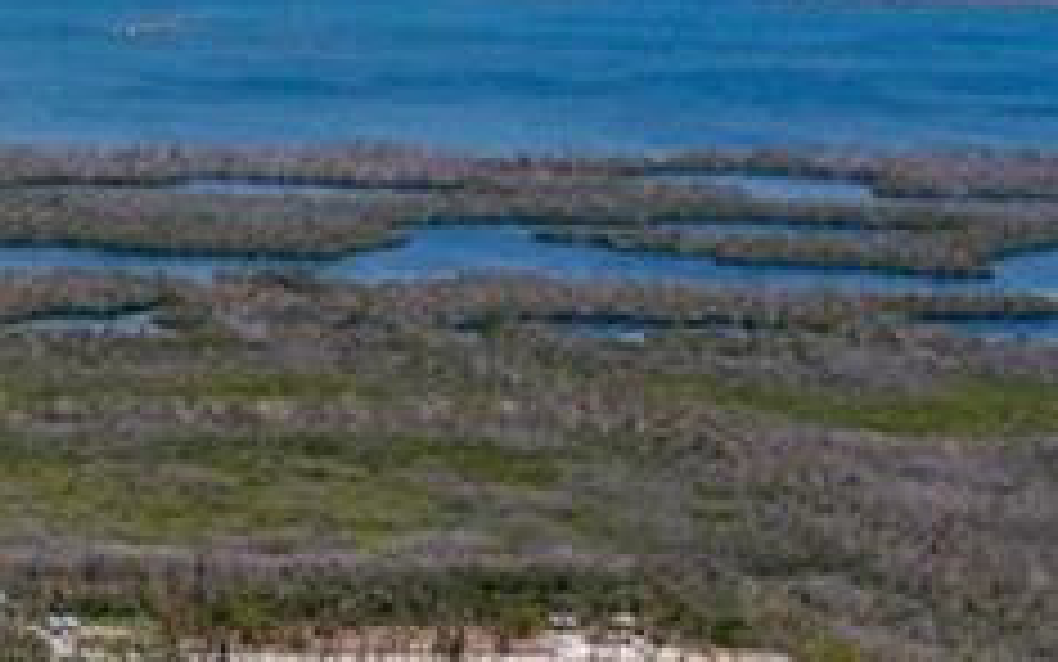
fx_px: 3576
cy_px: 430
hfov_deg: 15.2
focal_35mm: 124
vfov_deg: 10.6
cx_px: -653
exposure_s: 1/800
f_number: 7.1
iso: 100
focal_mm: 10.26
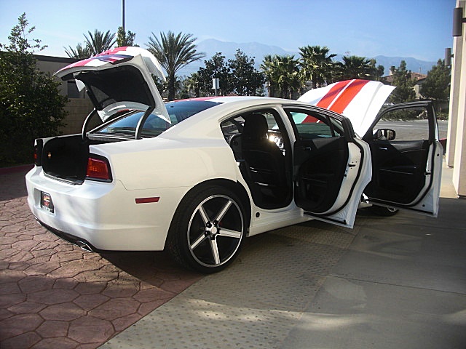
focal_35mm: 36
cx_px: 233
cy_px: 174
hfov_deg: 51.4
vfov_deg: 39.7
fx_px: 485
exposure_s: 1/800
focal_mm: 6.3
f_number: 2.8
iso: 50
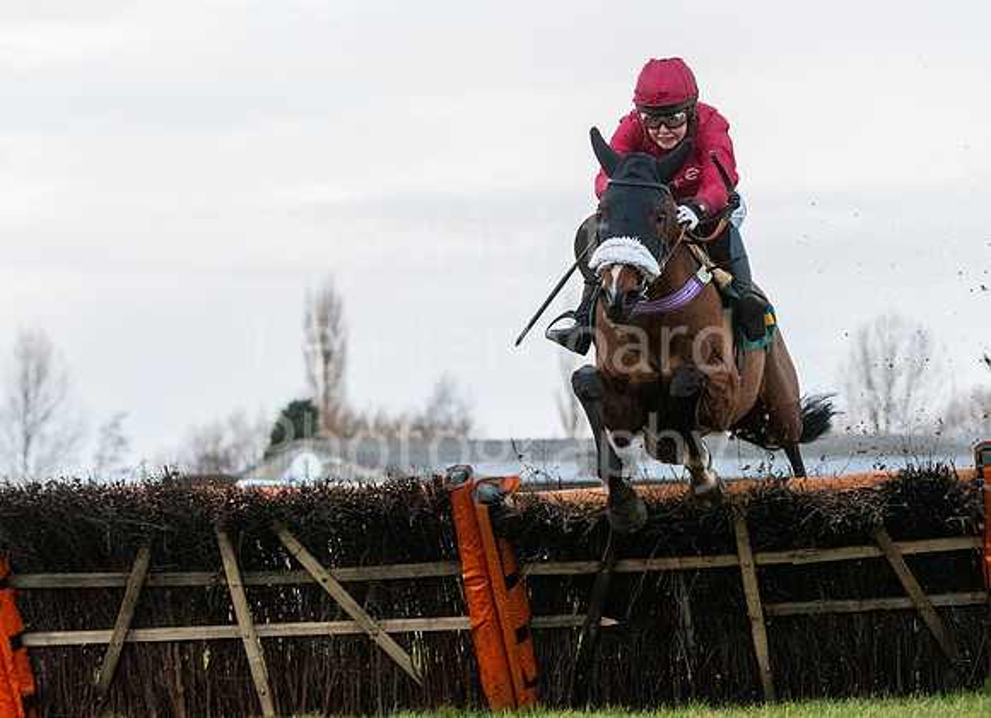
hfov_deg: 11.8
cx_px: 626
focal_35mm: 170
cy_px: 301
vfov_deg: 8.6
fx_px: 4796
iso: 6400
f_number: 4
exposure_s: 1/1250
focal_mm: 92
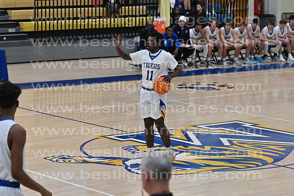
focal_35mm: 135
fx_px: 1103
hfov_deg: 15.2
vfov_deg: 10.2
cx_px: 147
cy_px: 98
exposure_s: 1/800
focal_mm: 90
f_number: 4
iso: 2800
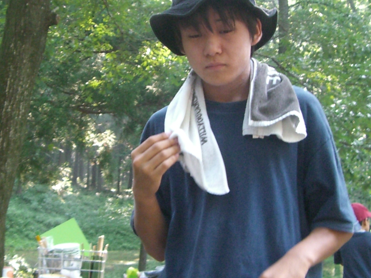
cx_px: 161
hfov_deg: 24.1
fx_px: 868
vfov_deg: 18.2
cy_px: 138
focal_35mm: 81
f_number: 2.7
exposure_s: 1/60
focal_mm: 6.2
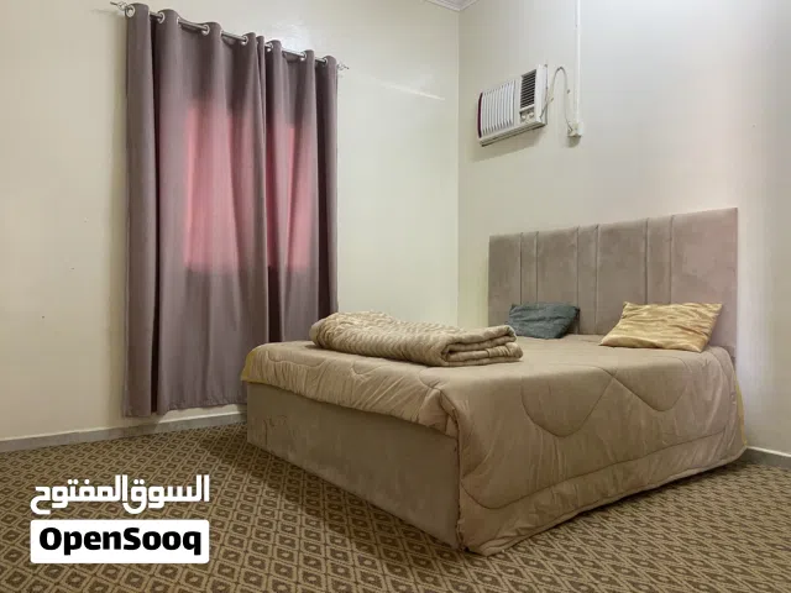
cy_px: 296
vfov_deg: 53.1
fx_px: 594
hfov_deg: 67.3
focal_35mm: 26
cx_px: 396
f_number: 1.8
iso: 320
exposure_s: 1/60
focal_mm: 4.25
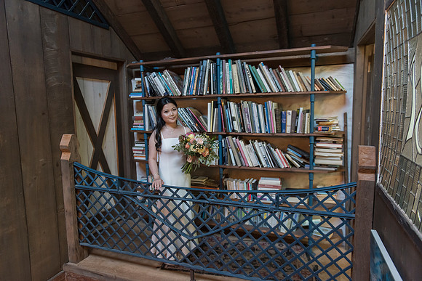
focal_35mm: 24
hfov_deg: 73.7
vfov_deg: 53.2
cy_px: 140
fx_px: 281
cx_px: 211
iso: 2500
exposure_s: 1/125
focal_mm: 24
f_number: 2.8
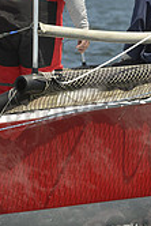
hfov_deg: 3.6
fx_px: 2417
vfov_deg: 5.3
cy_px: 48
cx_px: -67
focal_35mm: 385
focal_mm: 110
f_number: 7.1
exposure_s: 1/1600
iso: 280
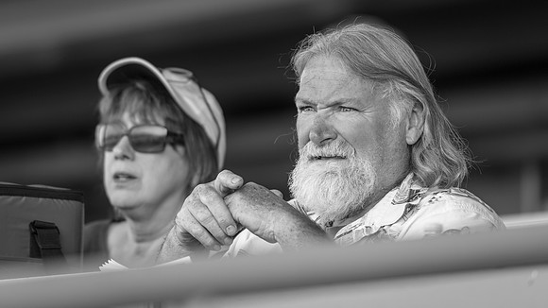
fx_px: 3932
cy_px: 119
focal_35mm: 271
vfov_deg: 4.5
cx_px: 223
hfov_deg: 8.0
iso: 100
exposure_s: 1/250
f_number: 2.8
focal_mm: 200
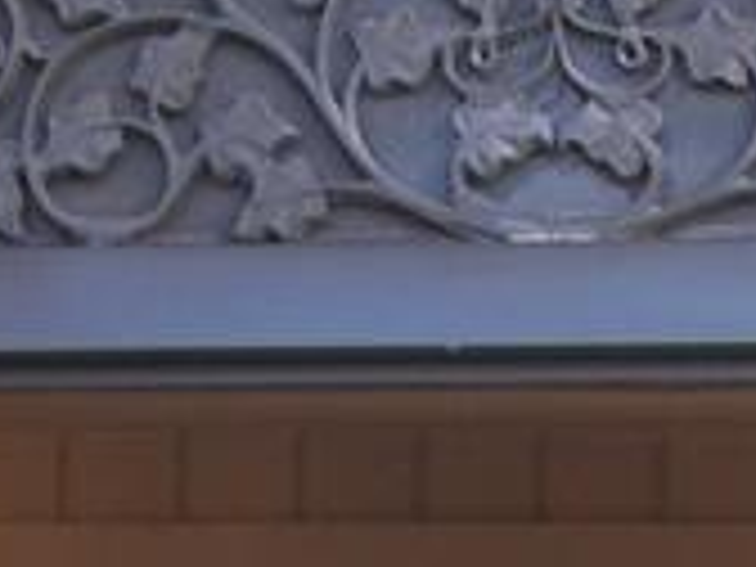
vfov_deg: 6.3
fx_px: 4914
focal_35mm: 225
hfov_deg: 8.7
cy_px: 1328
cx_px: 878
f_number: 3.2
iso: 80
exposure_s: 1/40
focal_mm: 7.8
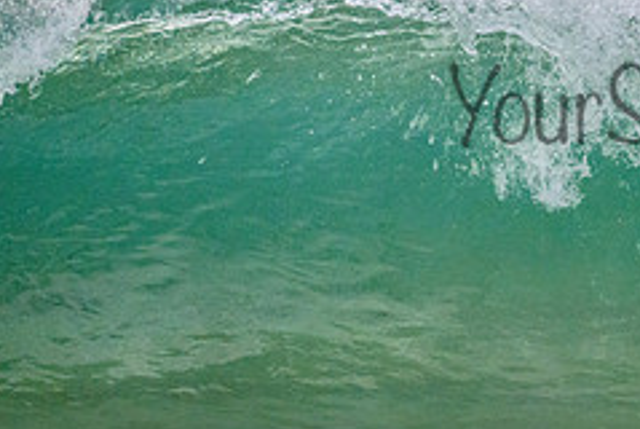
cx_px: 726
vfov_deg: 0.7
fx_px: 34513
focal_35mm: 1939
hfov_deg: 1.1
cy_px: 82
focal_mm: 800
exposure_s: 1/2000
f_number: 11
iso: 4500
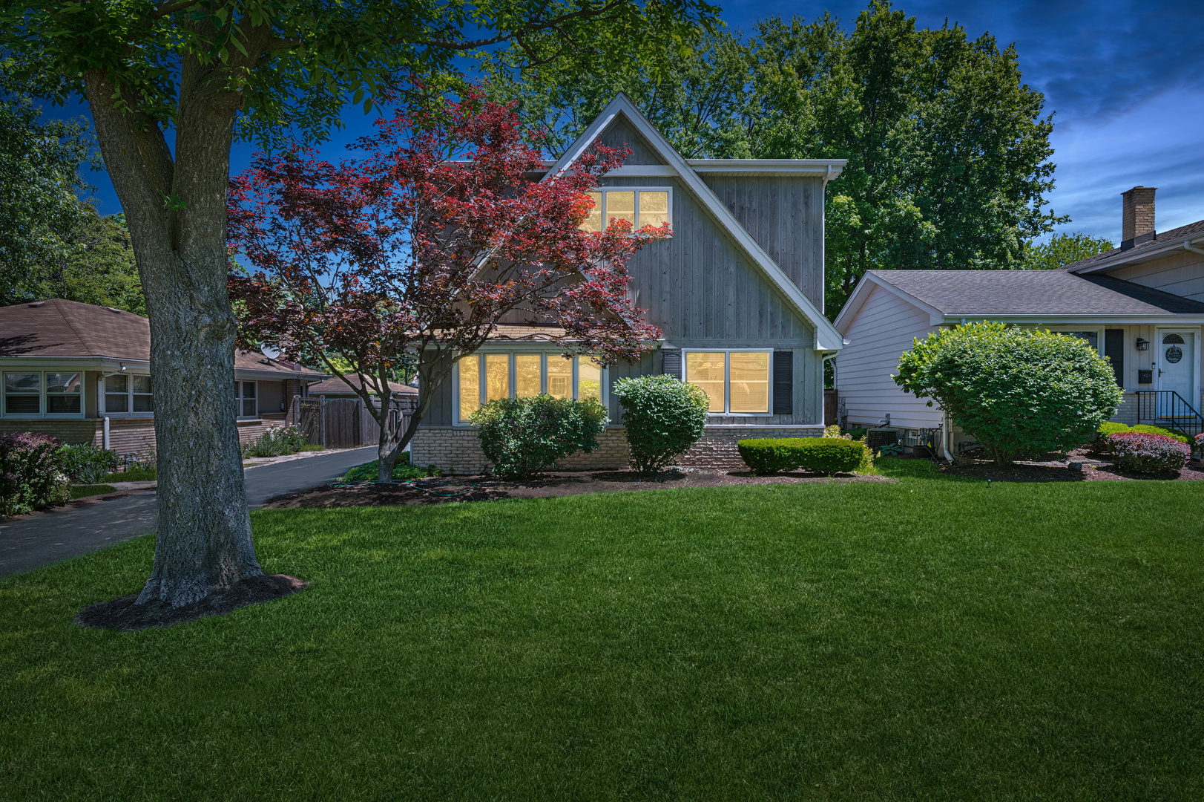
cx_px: 602
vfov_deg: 57.2
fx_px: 735
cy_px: 401
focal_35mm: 22
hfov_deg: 78.6
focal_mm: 22
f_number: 11
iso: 400
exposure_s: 1/60
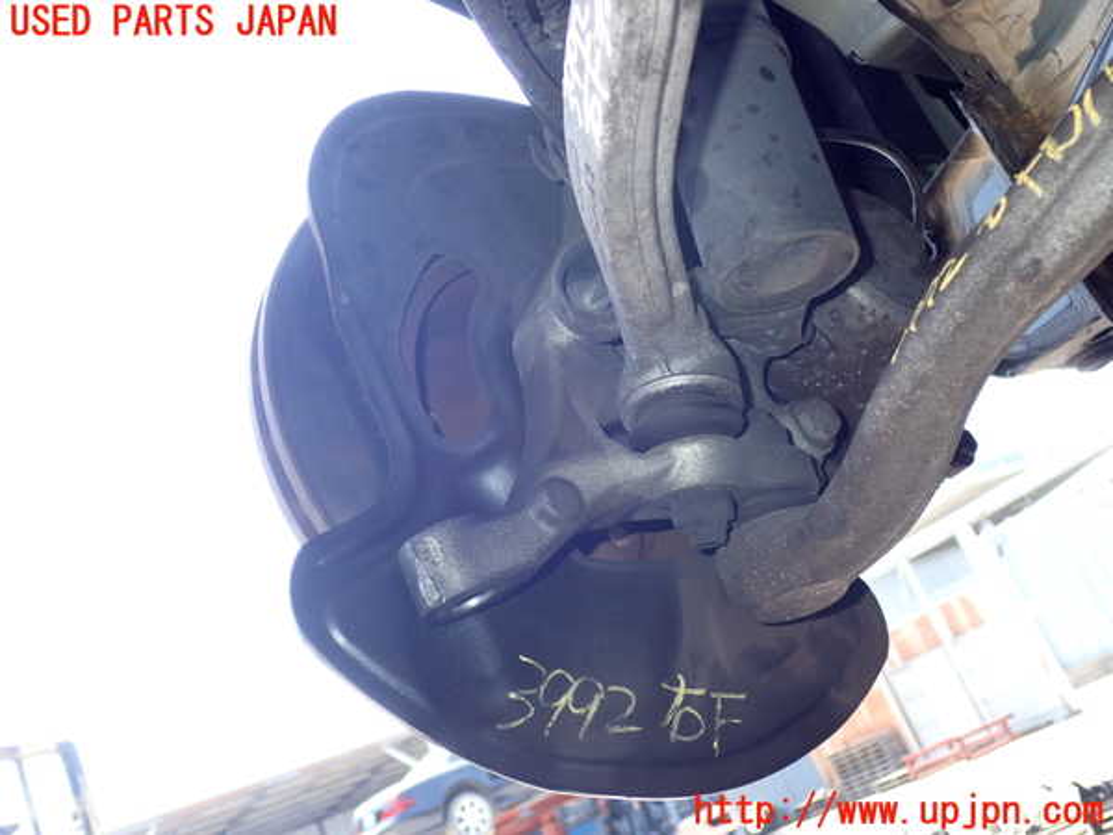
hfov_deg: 51.4
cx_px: 556
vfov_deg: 39.7
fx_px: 1157
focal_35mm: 36
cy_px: 418
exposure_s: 1/125
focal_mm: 6.37
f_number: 2.5
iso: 125
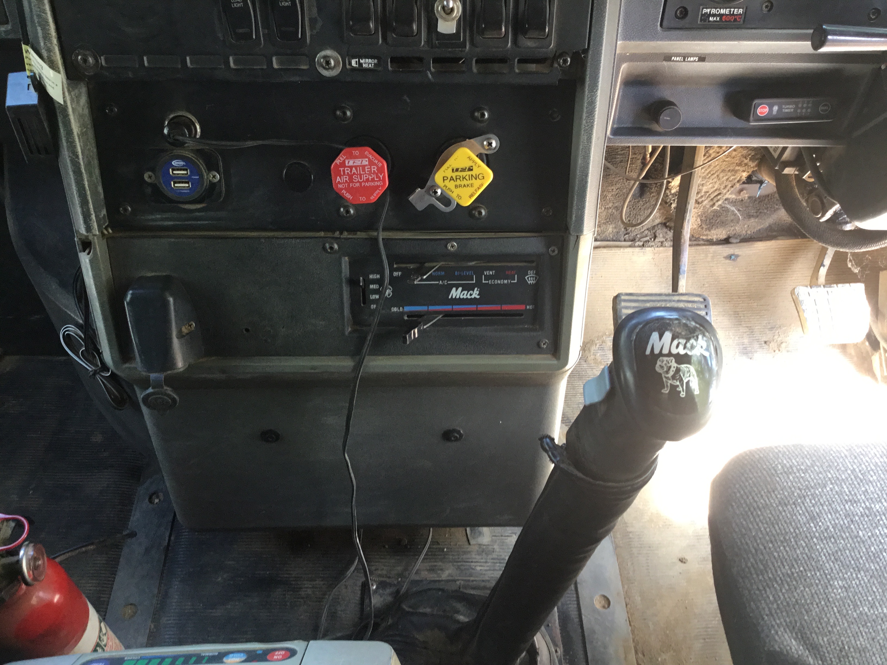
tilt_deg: -46.5
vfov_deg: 45.4
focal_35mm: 31
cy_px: 332
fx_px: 794
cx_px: 444
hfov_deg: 58.4
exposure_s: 1/33
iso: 100
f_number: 2.4
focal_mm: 3.3
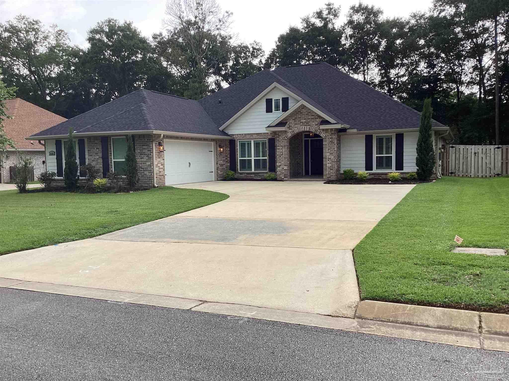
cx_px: 254
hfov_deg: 58.4
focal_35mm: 31
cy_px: 190
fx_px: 456
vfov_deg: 45.4
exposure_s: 1/148
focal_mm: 3.3
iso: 25
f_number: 2.4
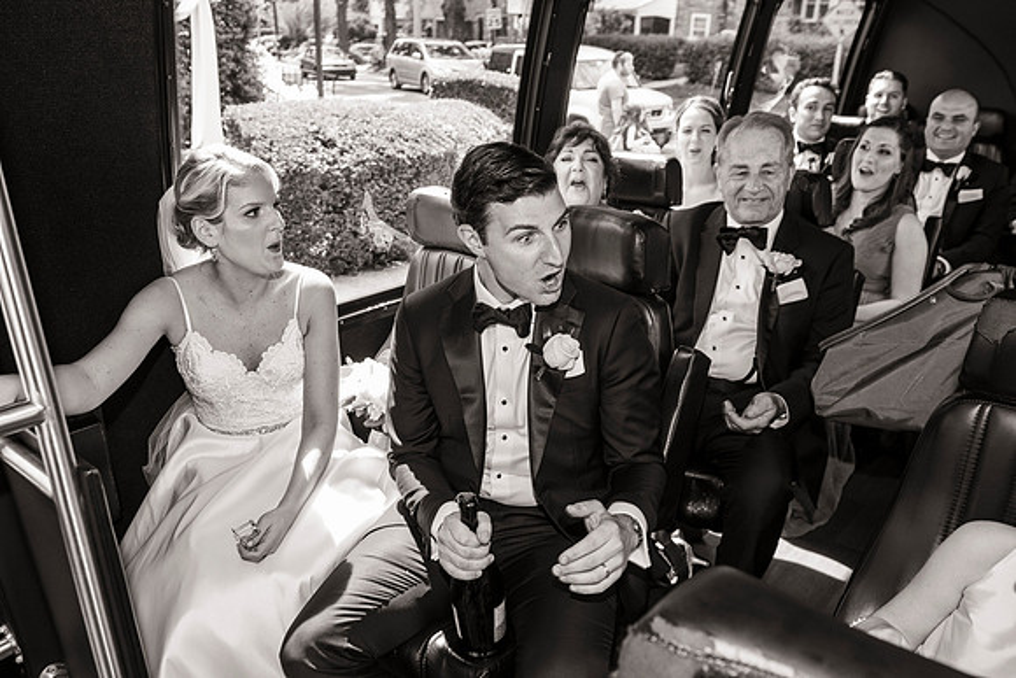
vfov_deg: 45.0
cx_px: 508
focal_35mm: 29
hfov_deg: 63.6
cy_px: 339
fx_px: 819
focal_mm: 29
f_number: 5
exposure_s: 1/100
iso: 1600
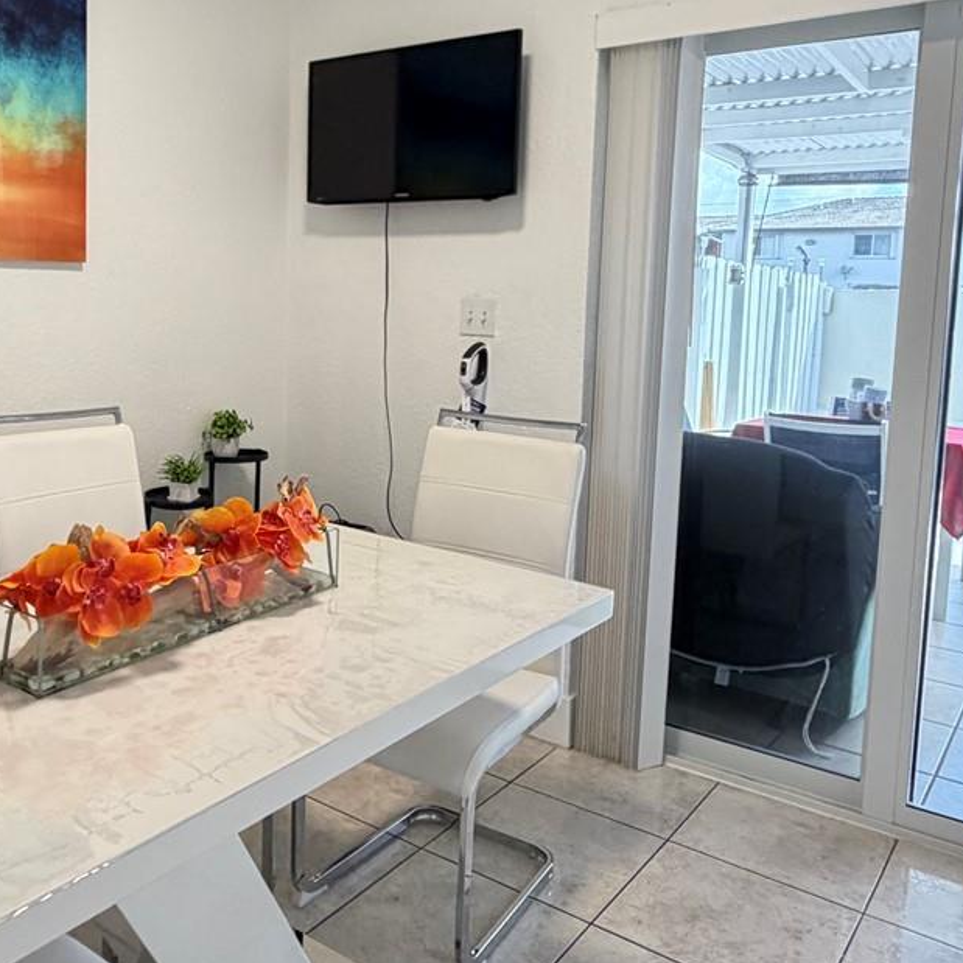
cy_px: 384
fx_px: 1007
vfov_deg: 50.8
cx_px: 339
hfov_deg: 50.4
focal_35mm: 32
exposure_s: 1/121
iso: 320
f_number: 2.2
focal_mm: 2.22
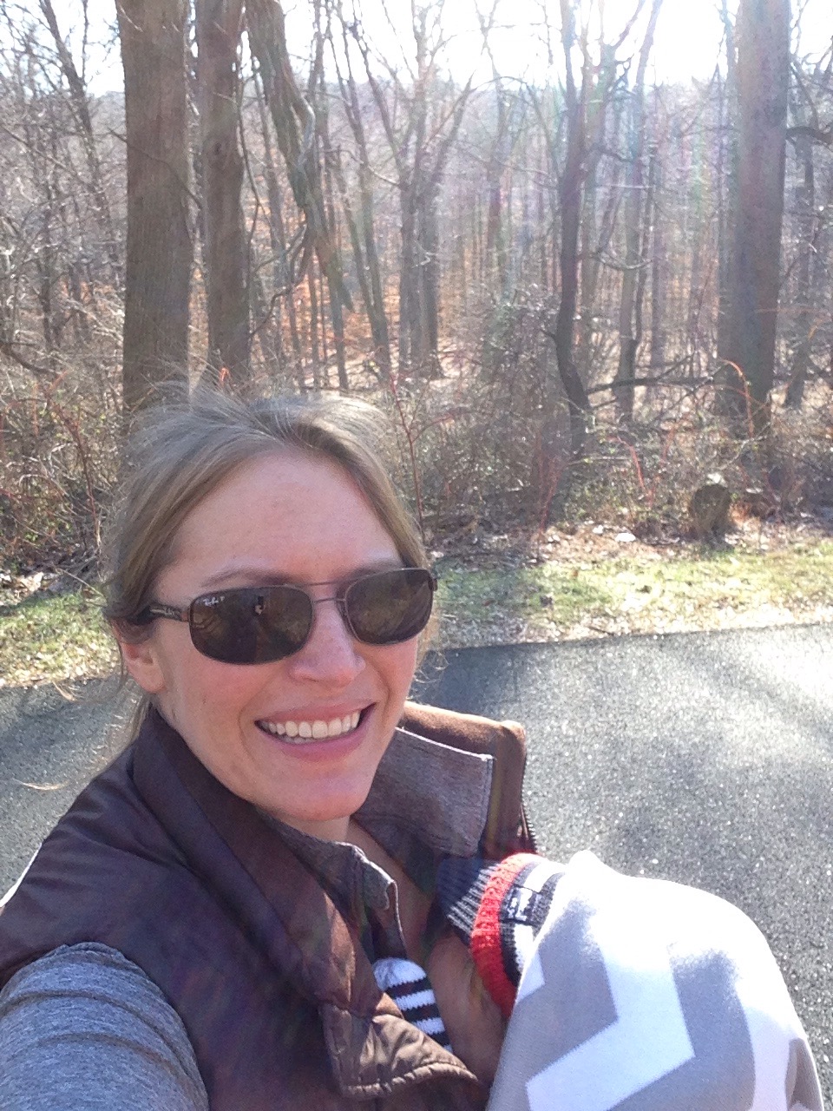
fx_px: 1123
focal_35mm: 35
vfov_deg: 52.6
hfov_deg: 40.7
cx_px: 416
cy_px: 556
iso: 32
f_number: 2.4
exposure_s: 1/144
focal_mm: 2.18
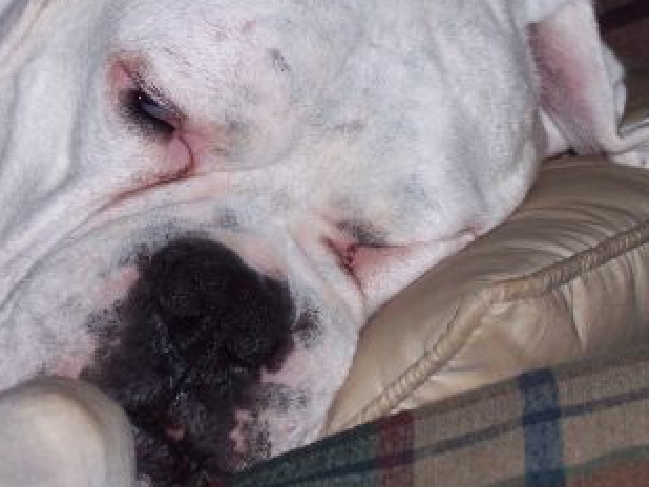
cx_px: 155
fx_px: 4539
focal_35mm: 242
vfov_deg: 6.1
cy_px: 55
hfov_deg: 8.2
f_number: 4.8
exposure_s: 1/125
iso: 100
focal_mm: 24
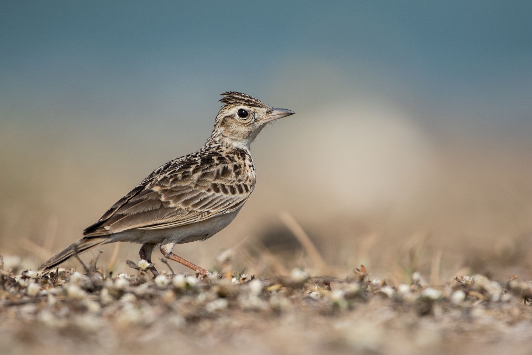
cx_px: 266
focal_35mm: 750
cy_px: 178
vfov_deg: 1.8
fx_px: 11080
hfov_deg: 2.8
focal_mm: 500
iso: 640
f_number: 5.6
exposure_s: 1/4000
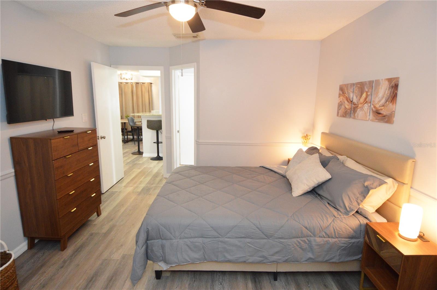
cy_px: 145
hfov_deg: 90.1
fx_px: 218
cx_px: 218
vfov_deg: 67.3
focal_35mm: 18
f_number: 4
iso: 2200
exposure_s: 1/60
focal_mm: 12
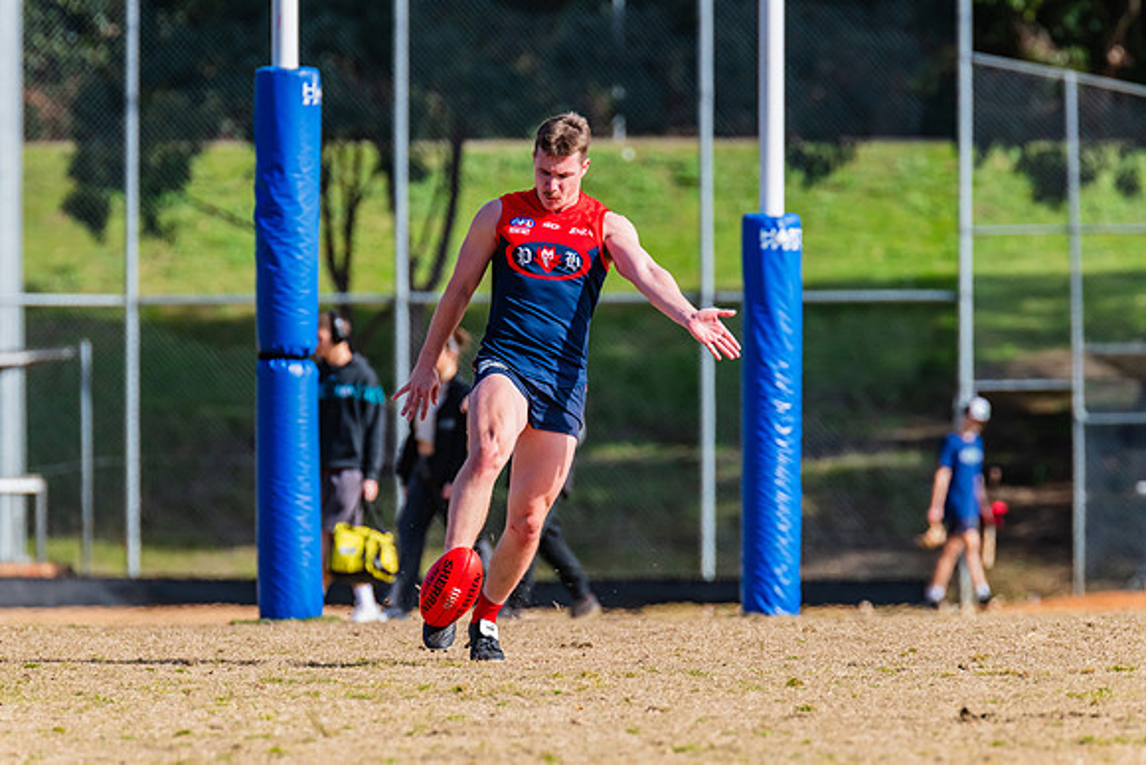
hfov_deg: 4.6
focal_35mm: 449
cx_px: 572
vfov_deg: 3.1
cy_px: 365
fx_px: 14288
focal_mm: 420
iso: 640
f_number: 6.3
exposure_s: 1/1600
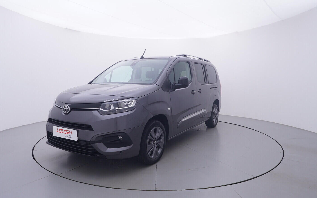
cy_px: 94
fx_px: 203
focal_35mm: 24
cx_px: 157
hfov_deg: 75.9
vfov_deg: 51.9
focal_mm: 15
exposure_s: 1/80
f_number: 5
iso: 200
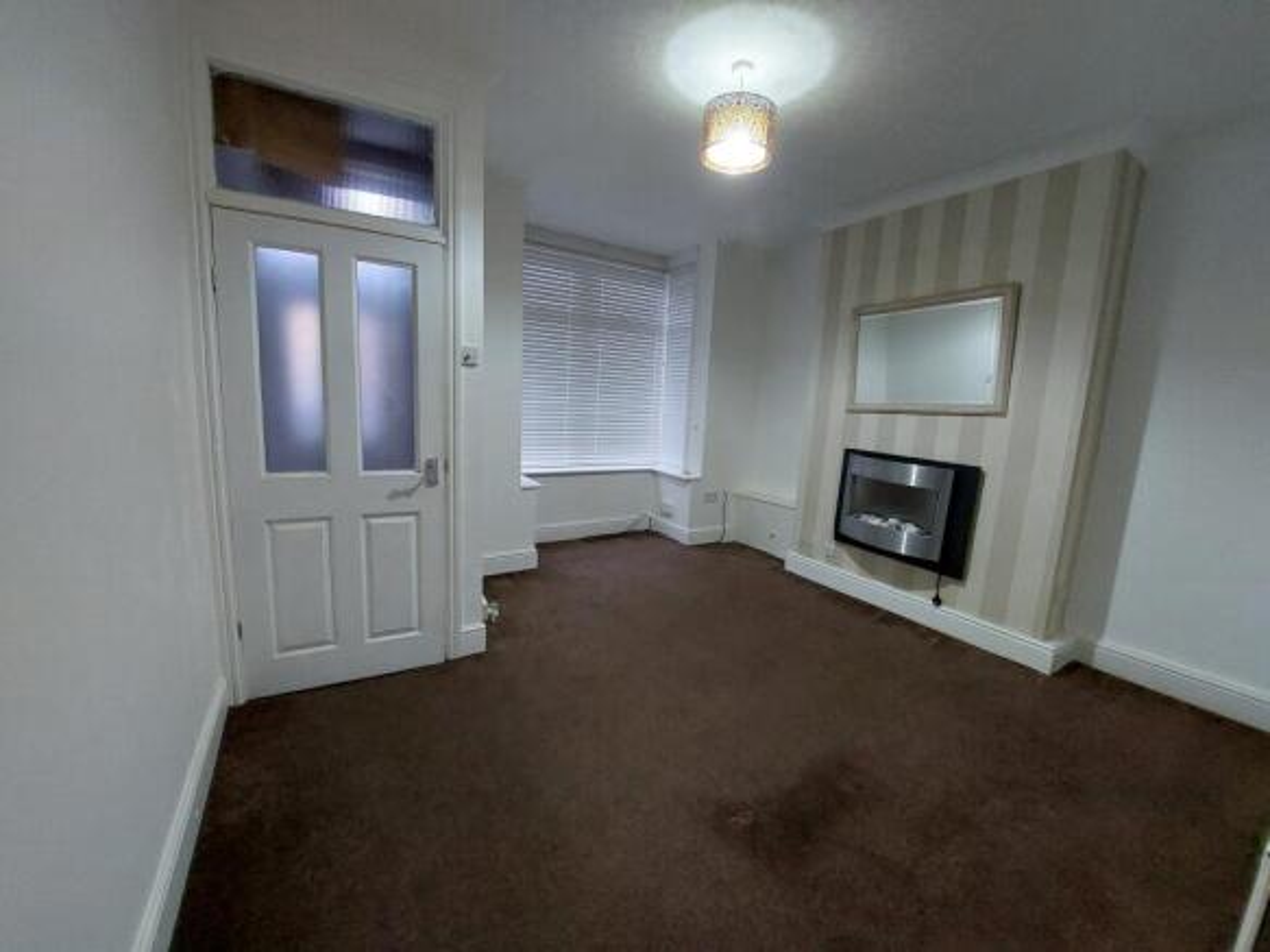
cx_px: 635
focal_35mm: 13
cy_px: 476
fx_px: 477
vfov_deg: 89.9
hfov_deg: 106.2
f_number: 2.2
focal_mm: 1.74
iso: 400
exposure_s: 1/33
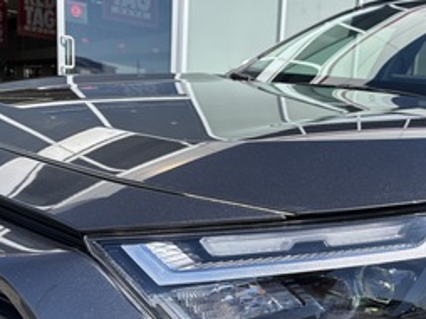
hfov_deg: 42.5
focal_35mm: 43
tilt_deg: -12.4
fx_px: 529
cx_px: 320
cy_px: 226
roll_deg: -5.8
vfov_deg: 33.1
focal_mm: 5.96
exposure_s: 1/2151
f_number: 1.6
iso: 50
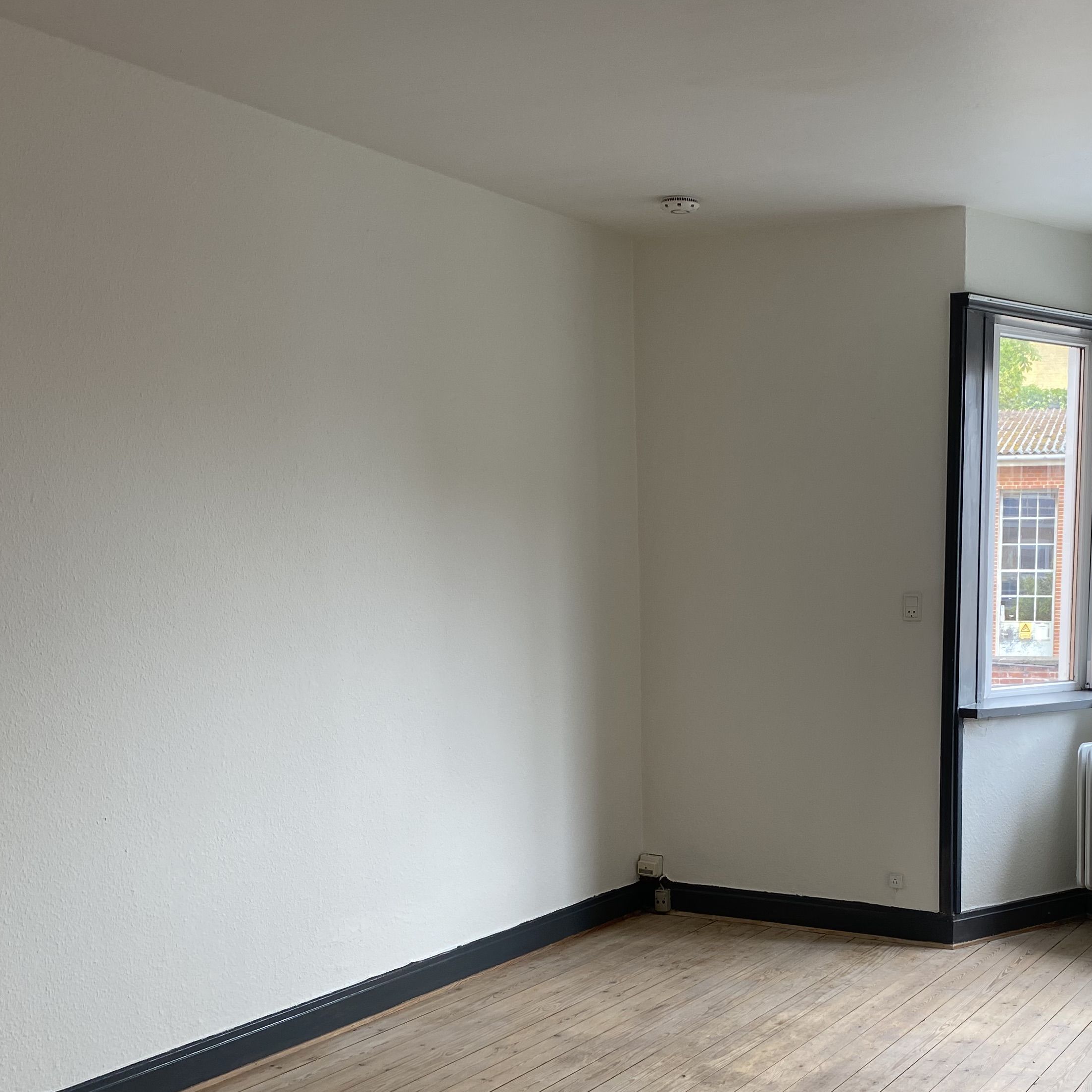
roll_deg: +0.1
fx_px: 1499
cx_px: 773
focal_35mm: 42
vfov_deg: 39.5
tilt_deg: -5.4
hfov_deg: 39.3
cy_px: 745
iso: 40
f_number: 1.8
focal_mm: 4.25
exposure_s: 1/122
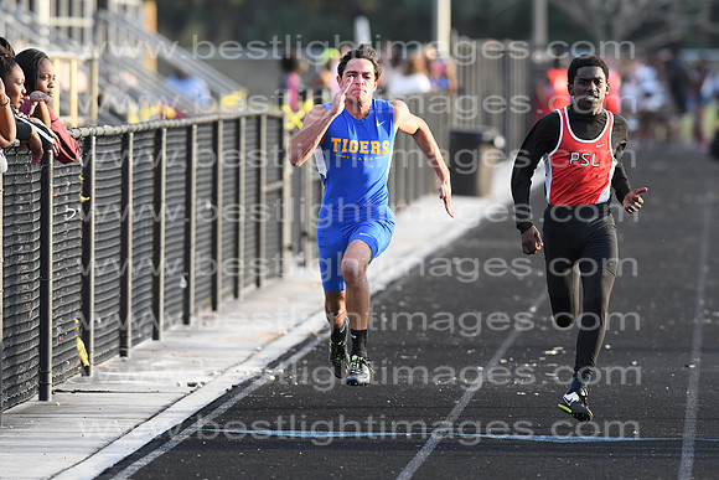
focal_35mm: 450
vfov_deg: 3.1
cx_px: 360
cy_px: 240
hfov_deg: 4.6
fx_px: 8989
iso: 2000
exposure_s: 1/2000
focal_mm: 300
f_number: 4
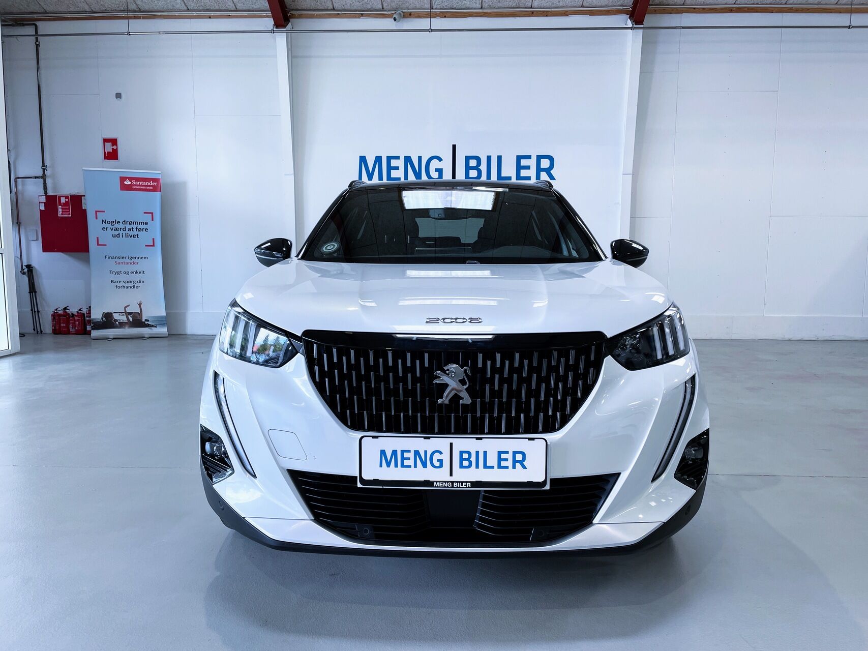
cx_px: 434
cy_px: 326
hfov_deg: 67.3
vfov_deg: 53.1
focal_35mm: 26
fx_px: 652
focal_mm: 4.2
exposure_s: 1/100
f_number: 1.6
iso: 40
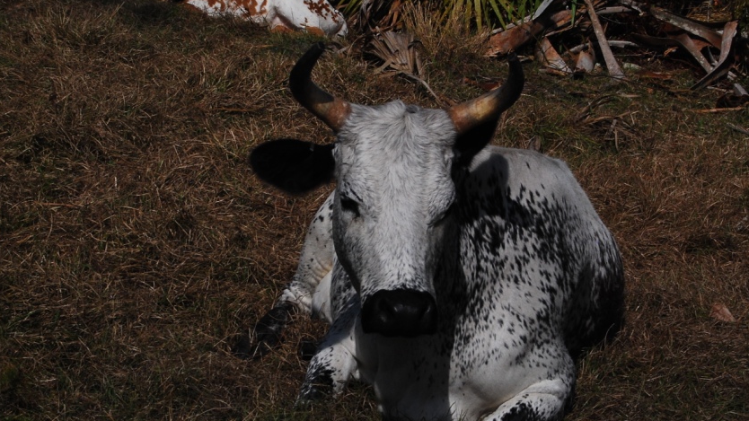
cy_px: 218
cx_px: 350
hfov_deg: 16.2
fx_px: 2637
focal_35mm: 133
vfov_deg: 9.1
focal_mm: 55
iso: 400
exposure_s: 1/800
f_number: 14
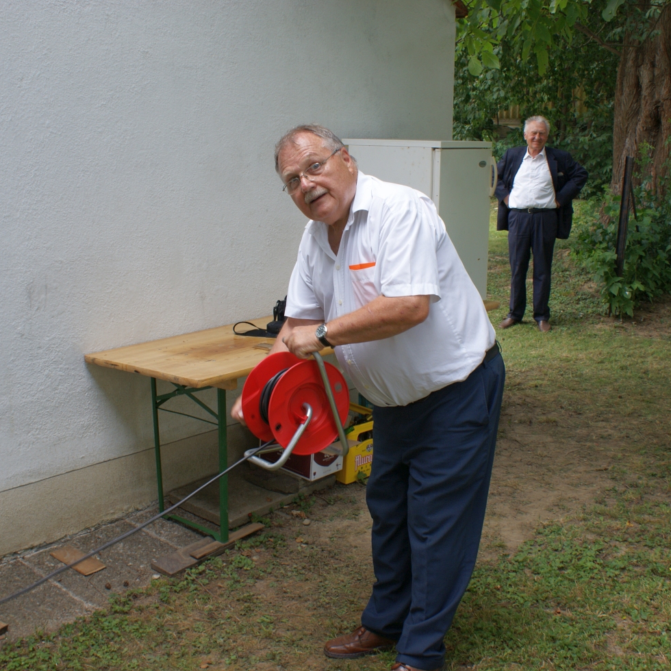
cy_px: 339
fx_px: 855
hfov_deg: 42.8
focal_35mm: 39
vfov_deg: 42.8
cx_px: 353
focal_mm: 20
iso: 100
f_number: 7.1
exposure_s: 1/60
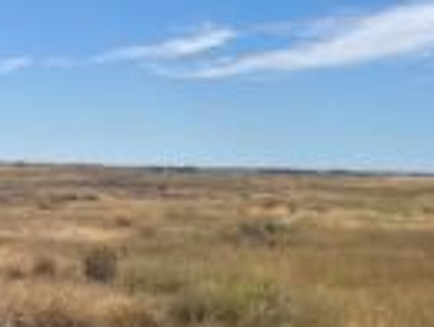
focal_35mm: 80
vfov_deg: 17.9
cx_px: 638
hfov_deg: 20.9
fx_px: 1005
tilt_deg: -10.7
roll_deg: +0.2
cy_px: 357
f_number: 1.6
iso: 32
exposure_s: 1/4132
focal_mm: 4.2
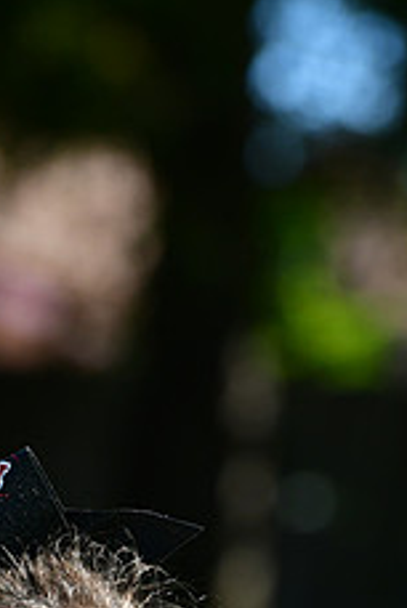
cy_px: 749
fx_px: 11907
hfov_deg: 2.0
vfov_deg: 2.9
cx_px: -12
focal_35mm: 703
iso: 400
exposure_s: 1/1600
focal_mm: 185
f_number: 4.5
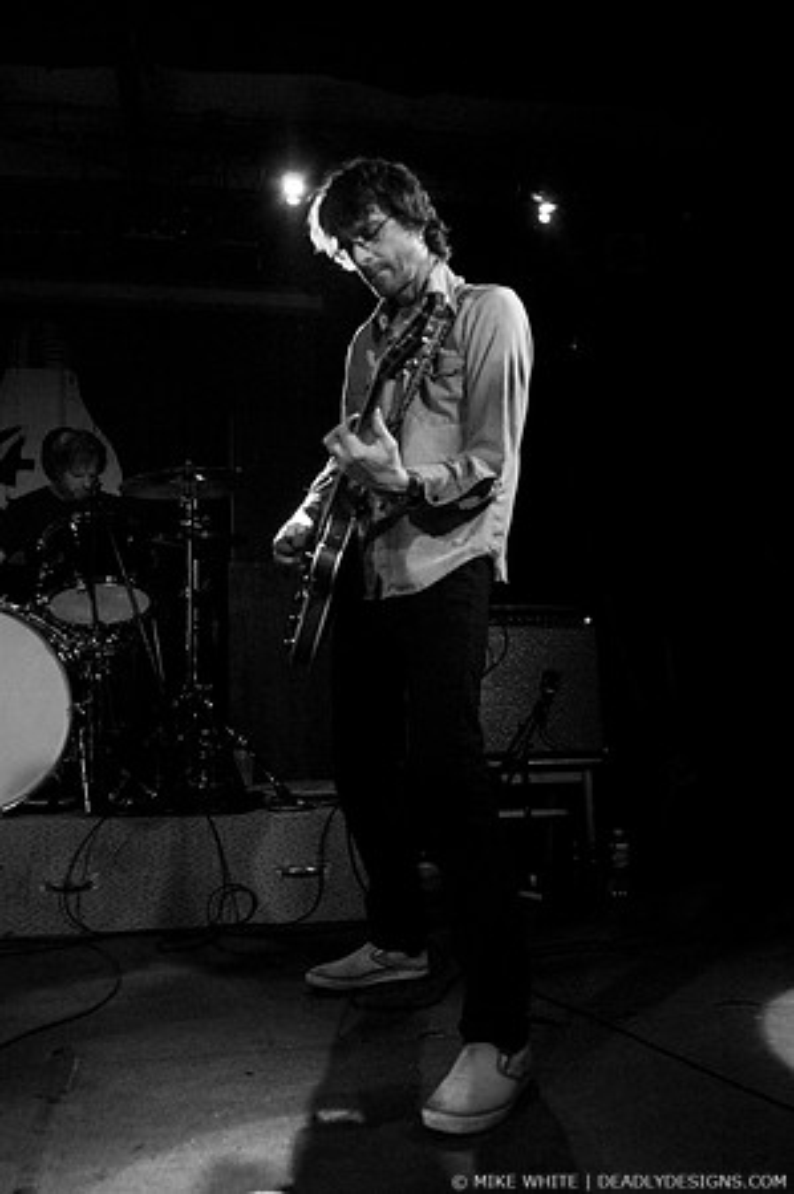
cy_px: 597
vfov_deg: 62.0
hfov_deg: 43.5
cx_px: 397
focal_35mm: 30
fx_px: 995
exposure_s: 1/80
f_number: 3.2
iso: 800
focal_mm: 20
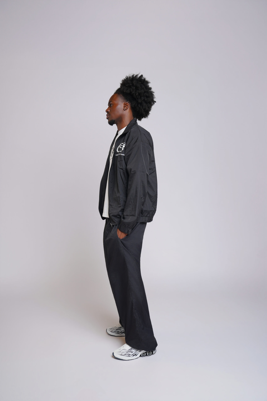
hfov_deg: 35.9
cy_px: 200
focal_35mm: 37
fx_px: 412
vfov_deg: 51.9
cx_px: 134
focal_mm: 37
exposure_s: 1/125
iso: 125
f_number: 5.6
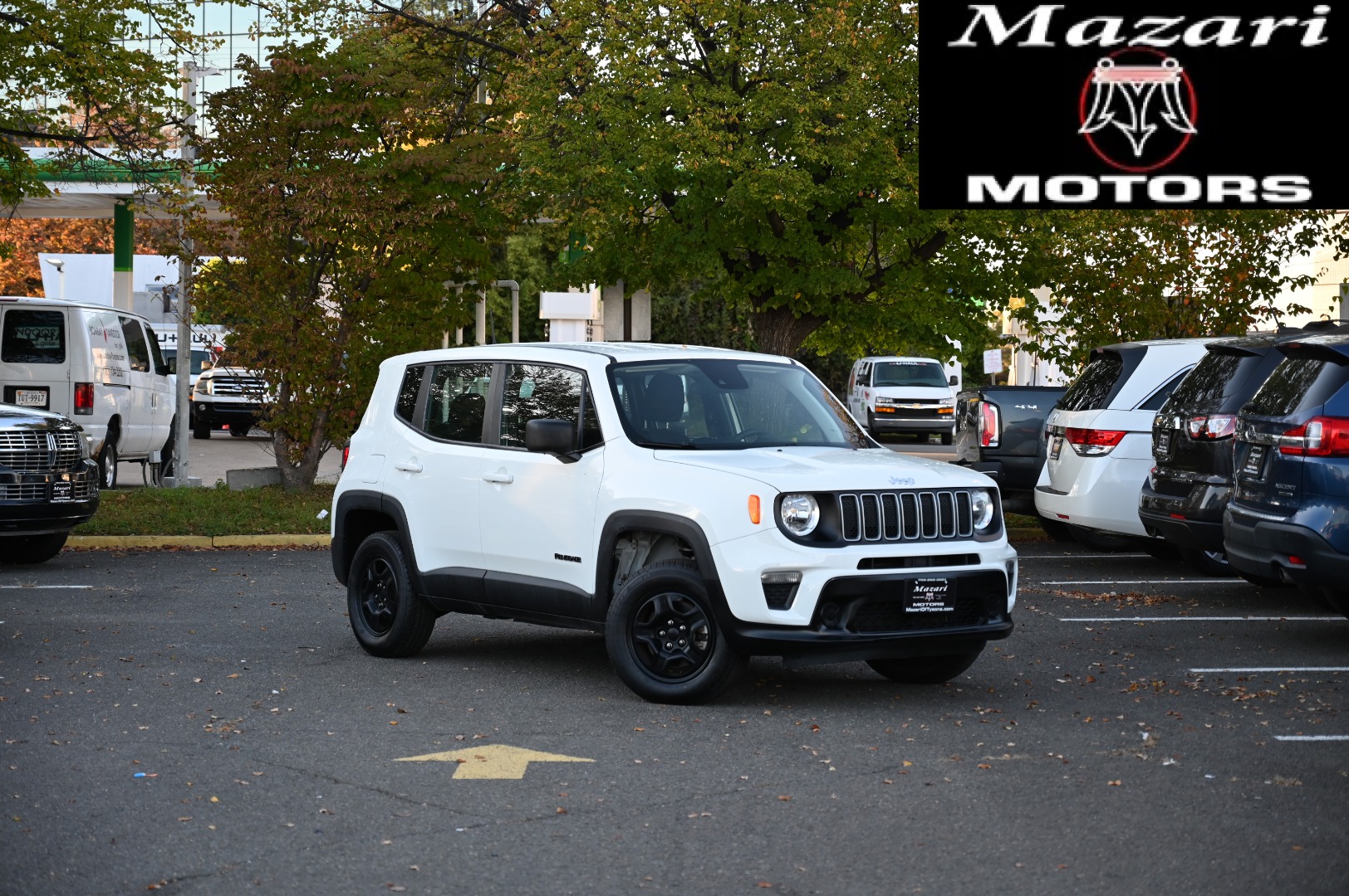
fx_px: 2621
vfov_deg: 19.4
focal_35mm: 70
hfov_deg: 28.9
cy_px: 448
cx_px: 674
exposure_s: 1/250
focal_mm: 70
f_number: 4
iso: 280
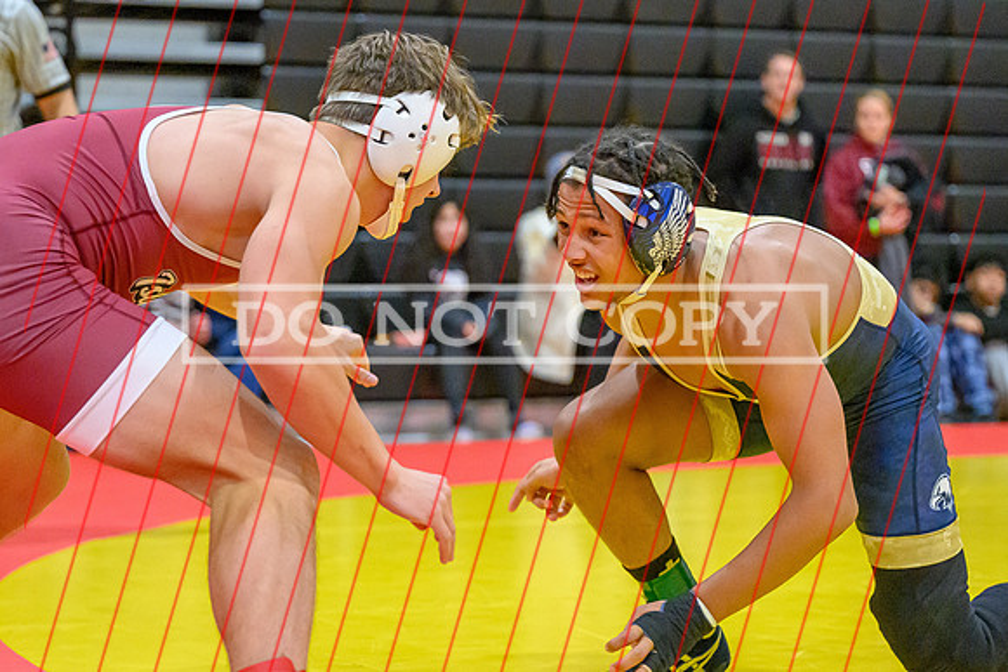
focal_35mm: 104
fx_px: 2907
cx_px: 563
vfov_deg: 13.2
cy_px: 333
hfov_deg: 19.7
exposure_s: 1/800
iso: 12800
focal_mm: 70
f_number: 2.8
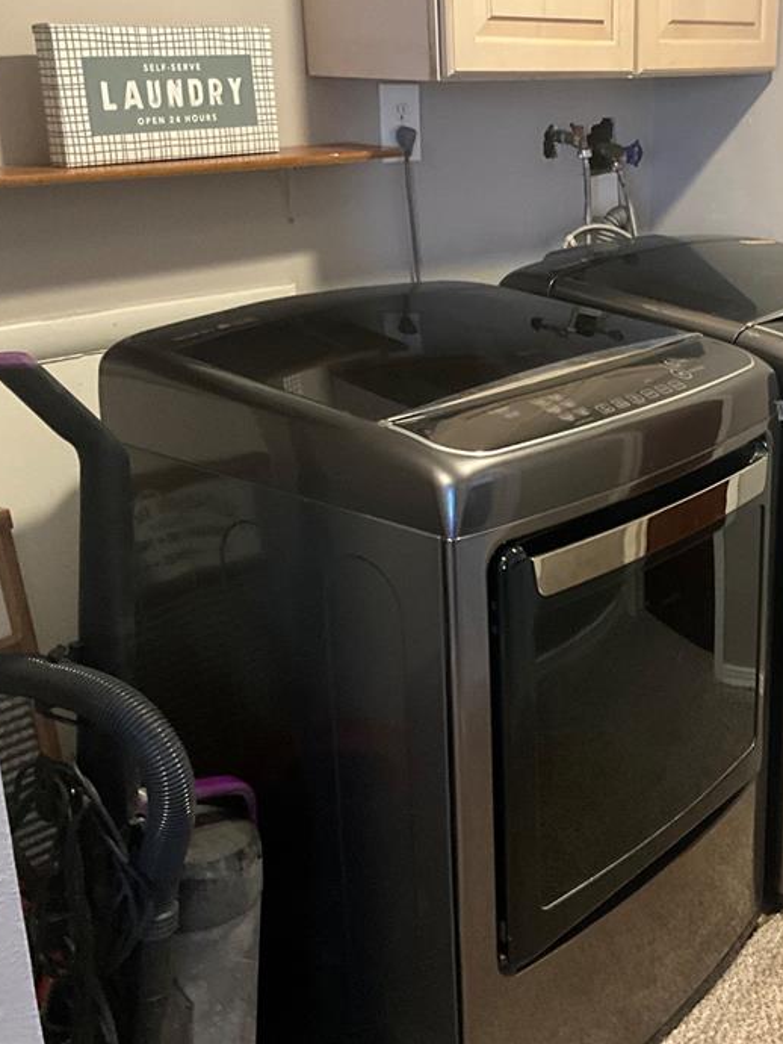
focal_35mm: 43
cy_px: 465
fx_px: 1296
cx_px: 630
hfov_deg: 32.7
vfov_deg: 43.8
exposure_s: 1/50
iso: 320
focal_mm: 3
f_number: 1.8
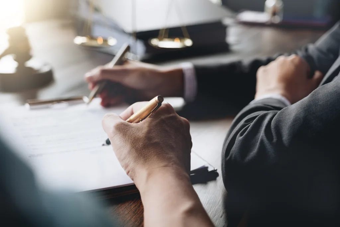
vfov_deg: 28.1
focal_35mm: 48
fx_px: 453
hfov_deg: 41.1
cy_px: 114
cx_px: 170
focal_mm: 32.1
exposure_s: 1/170
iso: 200
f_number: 2.8
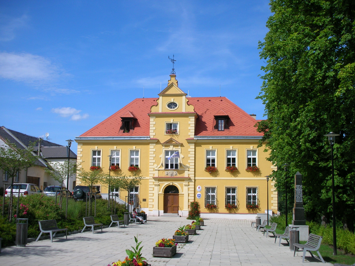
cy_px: 133
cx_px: 178
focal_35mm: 46
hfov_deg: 41.2
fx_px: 472
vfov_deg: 31.5
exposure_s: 1/103
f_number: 9.9
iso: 50
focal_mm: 7.7
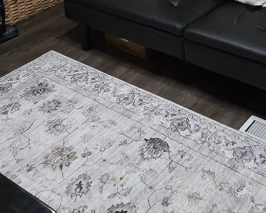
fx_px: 433
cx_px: 215
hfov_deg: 33.1
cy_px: -90
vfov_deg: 23.2
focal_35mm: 55
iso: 1000
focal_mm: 2.2
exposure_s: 1/53.5
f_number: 2.2
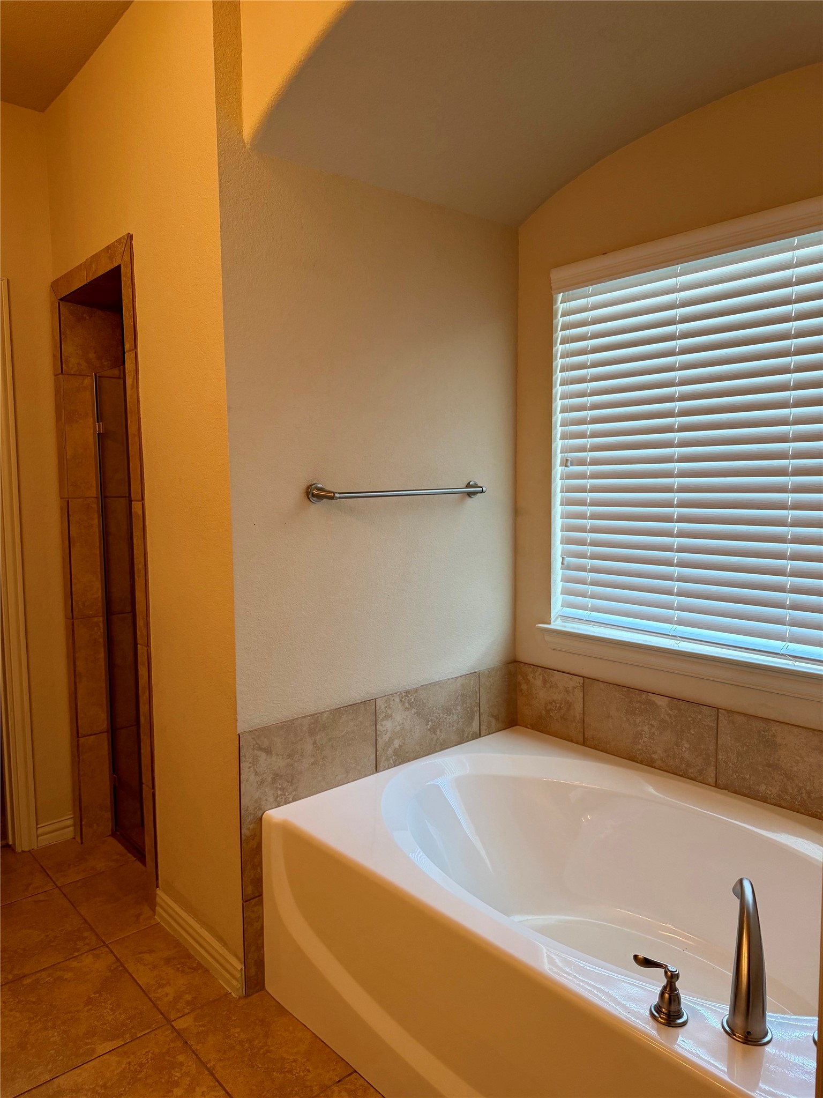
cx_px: 412
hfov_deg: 56.8
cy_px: 549
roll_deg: +0.4
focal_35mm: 24
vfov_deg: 71.6
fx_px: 761
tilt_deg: -4.8
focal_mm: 6.76
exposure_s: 1/120
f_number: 1.78
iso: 160
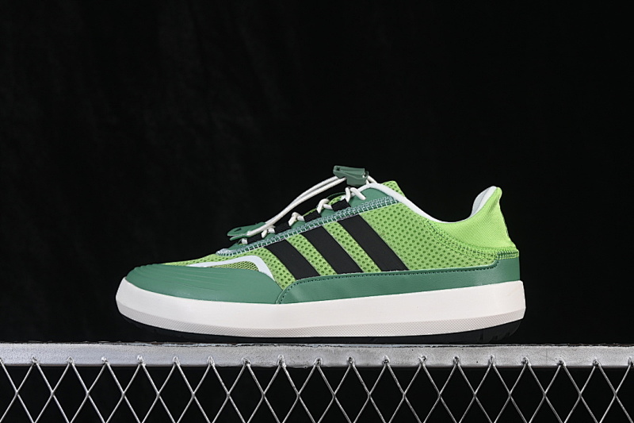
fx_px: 1320
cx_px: 317
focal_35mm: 75
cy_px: 212
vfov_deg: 18.2
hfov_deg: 27.0
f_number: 8
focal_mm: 50
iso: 160
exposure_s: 1/80
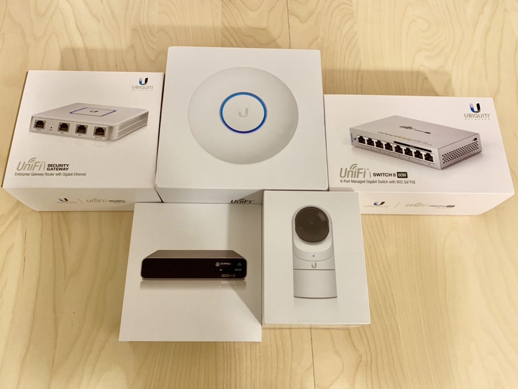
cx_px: 259
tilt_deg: -68.5
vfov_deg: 53.1
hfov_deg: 67.3
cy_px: 194
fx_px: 389
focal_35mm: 26
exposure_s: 1/60
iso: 250
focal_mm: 4.25
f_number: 1.8
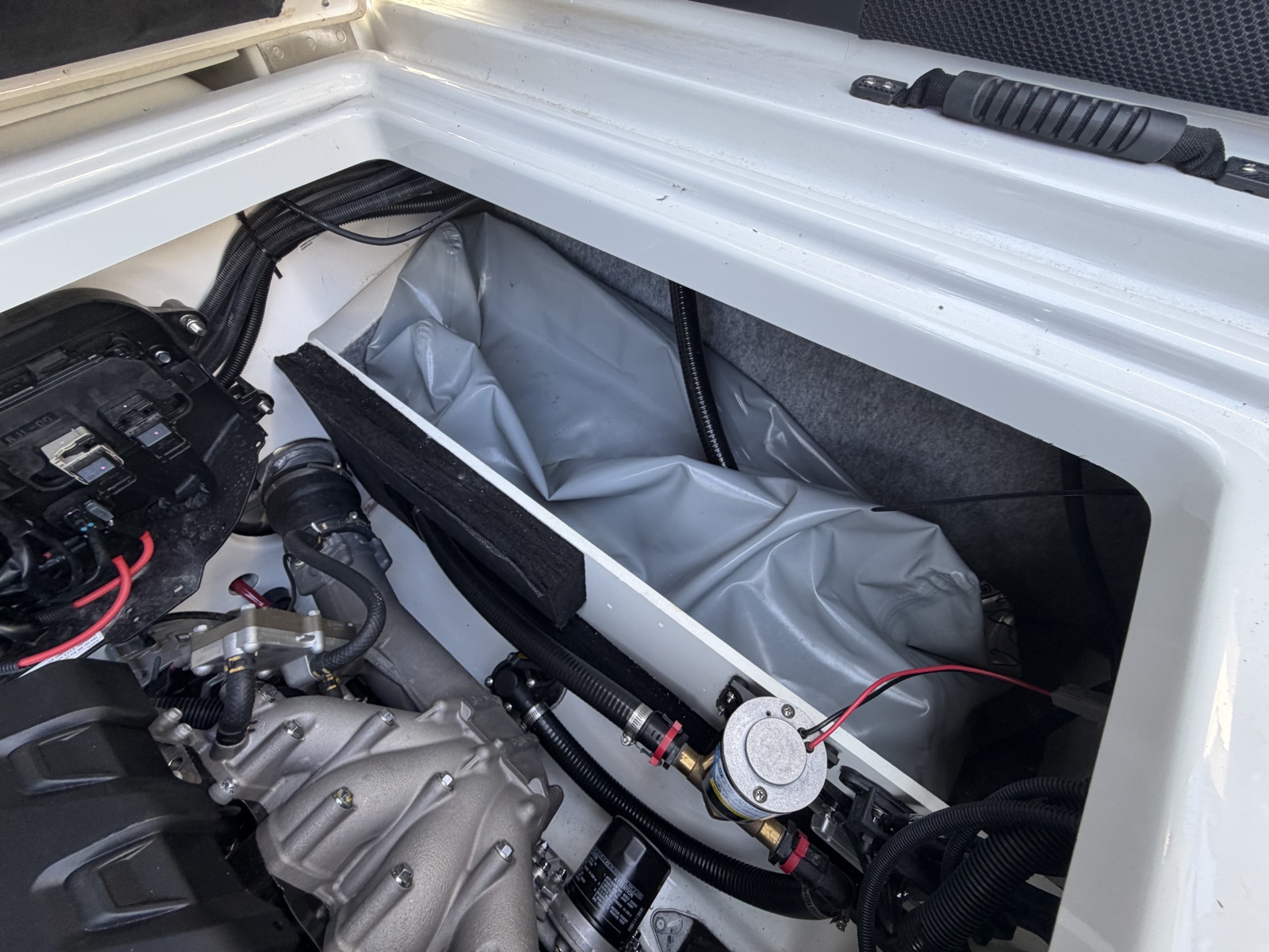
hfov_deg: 102.1
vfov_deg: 85.7
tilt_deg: -56.2
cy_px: 476
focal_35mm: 14
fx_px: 513
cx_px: 634
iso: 100
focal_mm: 2.22
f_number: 2.2
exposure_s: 1/121
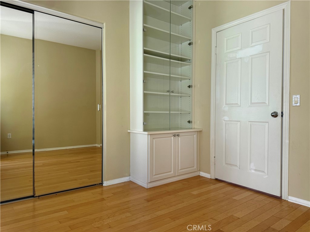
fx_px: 215
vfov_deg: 56.8
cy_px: 116
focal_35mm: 24
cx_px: 155
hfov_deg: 71.6
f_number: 1.78
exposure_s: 1/121
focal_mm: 6.76
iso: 125
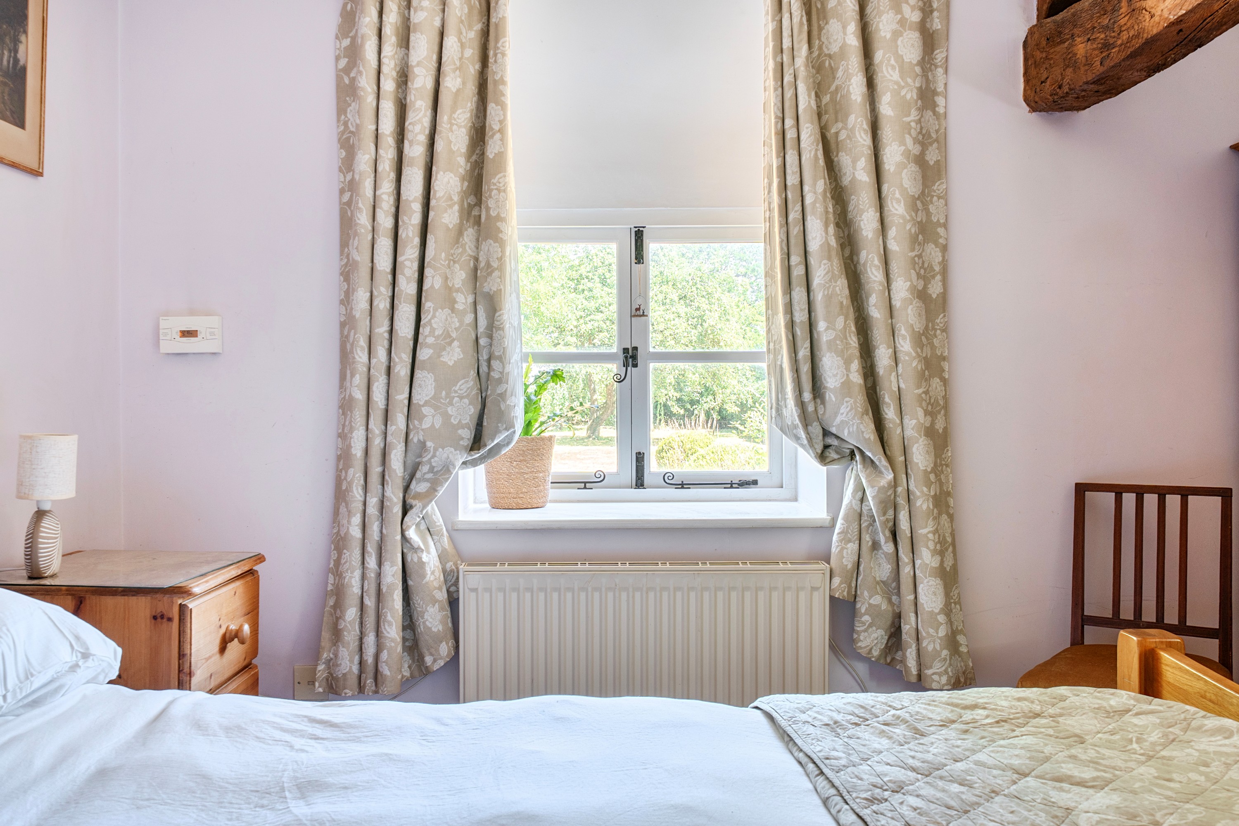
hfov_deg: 60.3
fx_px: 1067
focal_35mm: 31
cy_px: 413
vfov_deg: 42.3
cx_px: 620
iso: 100
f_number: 8
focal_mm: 21
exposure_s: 1/2
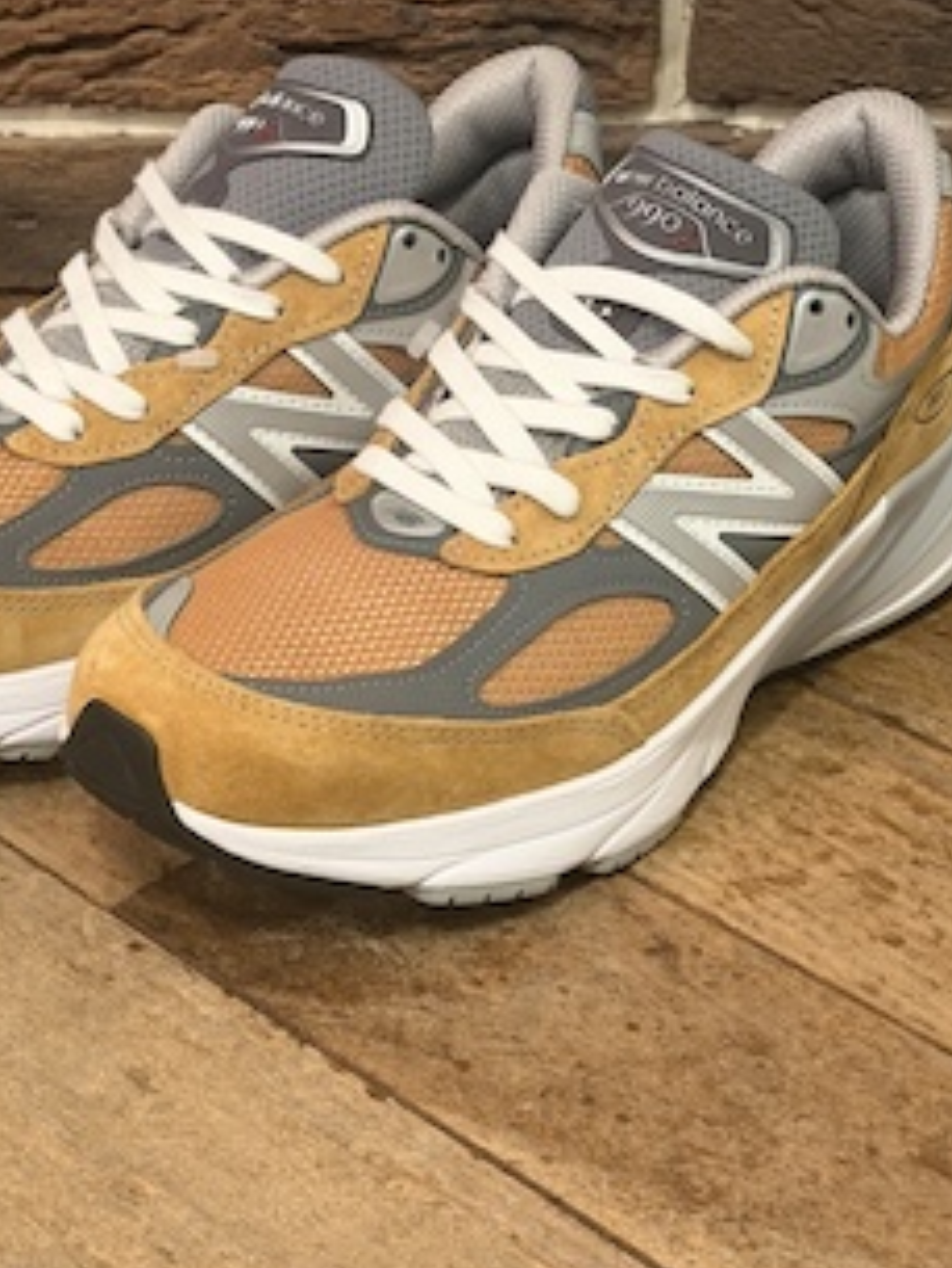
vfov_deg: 23.2
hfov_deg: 17.5
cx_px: 320
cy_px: 426
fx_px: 3078
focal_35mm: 84
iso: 500
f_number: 1.78
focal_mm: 6.76
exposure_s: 1/40
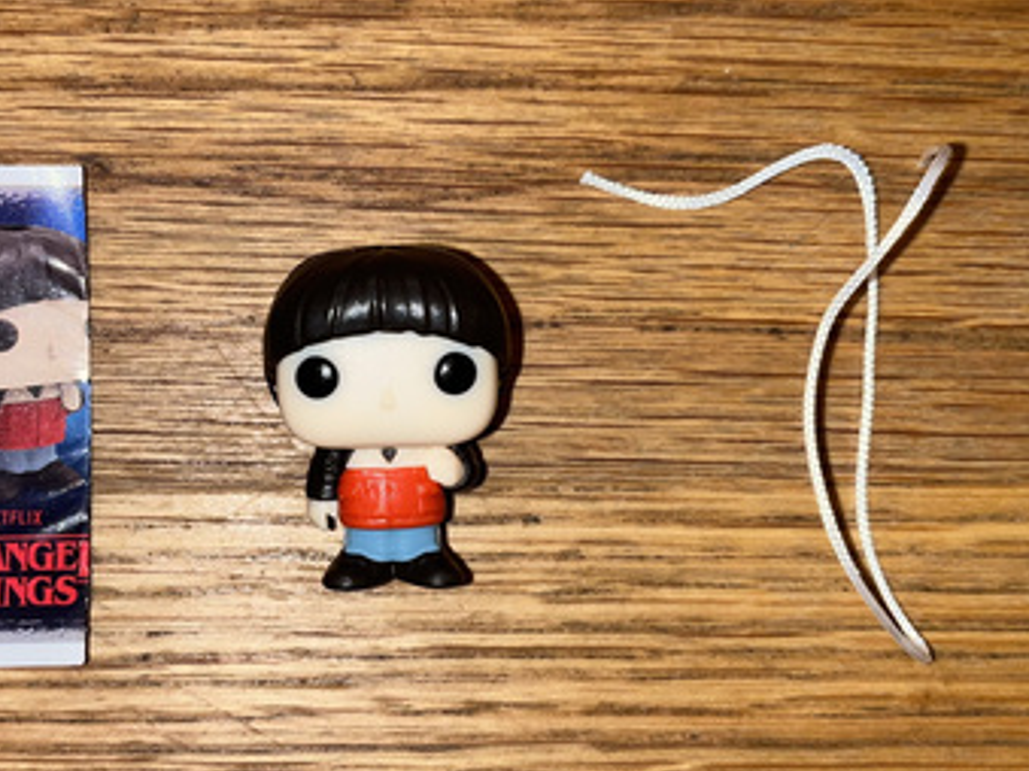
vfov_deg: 31.5
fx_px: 1367
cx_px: 389
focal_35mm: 46
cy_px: 428
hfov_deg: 41.0
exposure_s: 1/73
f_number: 1.6
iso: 32
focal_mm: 5.1
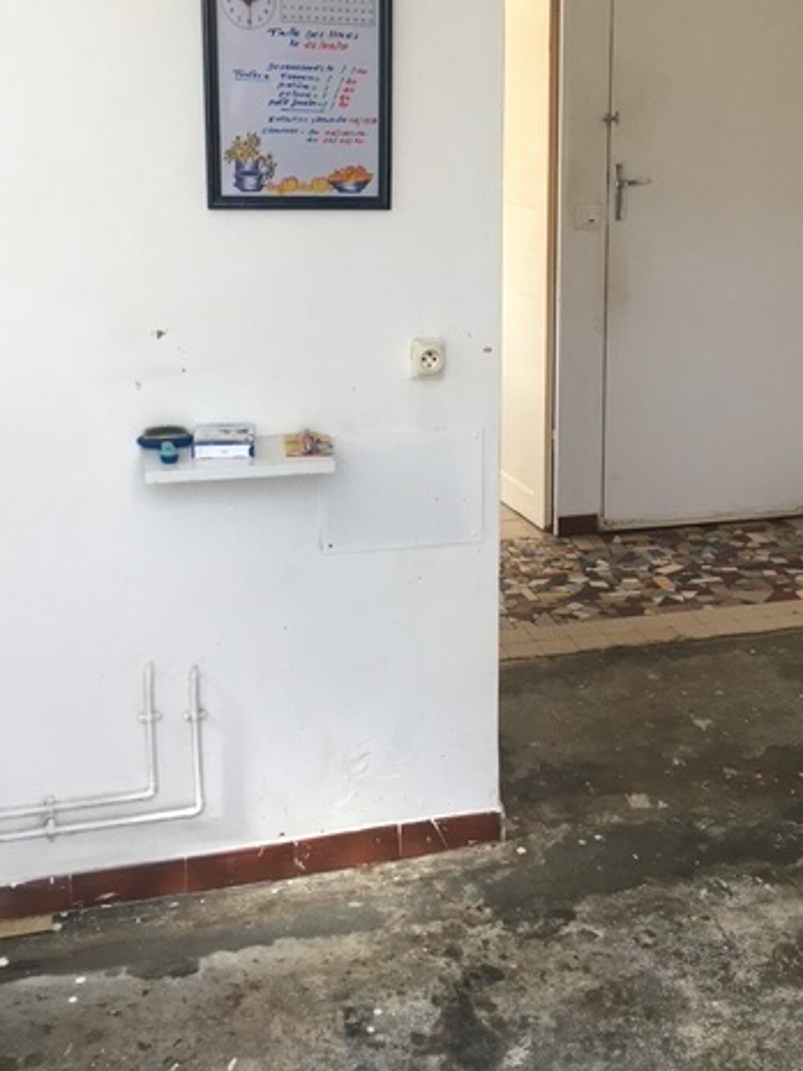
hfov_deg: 35.9
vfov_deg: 46.3
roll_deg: +0.2
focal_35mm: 40
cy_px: 395
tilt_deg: -10.5
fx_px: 1237
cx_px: 459
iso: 32
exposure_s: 1/17
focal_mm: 4.15
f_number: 2.2
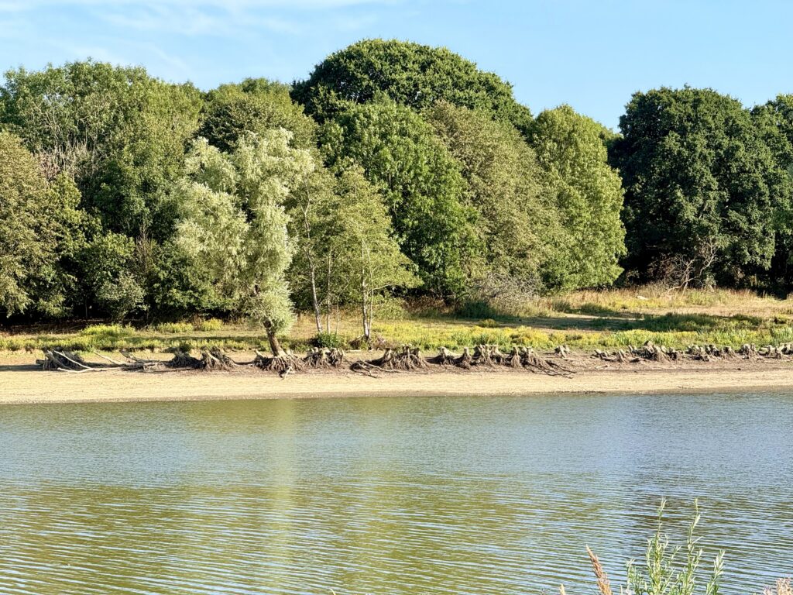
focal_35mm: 120
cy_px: 298
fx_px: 2749
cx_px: 396
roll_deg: +0.7
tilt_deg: +0.3
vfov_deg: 12.3
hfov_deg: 16.4
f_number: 2.8
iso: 64
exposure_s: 1/714
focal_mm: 15.66
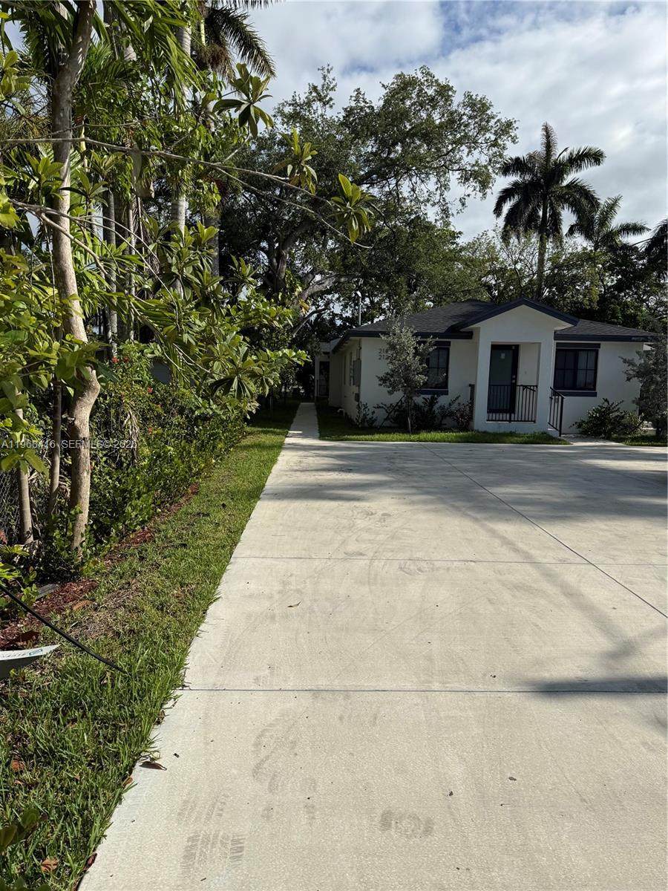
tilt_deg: -6.5
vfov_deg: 71.6
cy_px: 446
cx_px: 334
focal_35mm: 24
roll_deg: -1.4
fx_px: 618
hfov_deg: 56.8
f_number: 1.78
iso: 80
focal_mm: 6.76
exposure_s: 1/7353
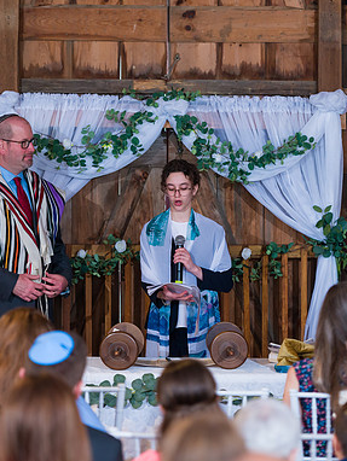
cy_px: 229
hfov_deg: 8.5
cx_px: 206
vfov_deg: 11.3
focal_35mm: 175
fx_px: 2336
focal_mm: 120
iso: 1600
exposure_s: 1/200
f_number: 3.2
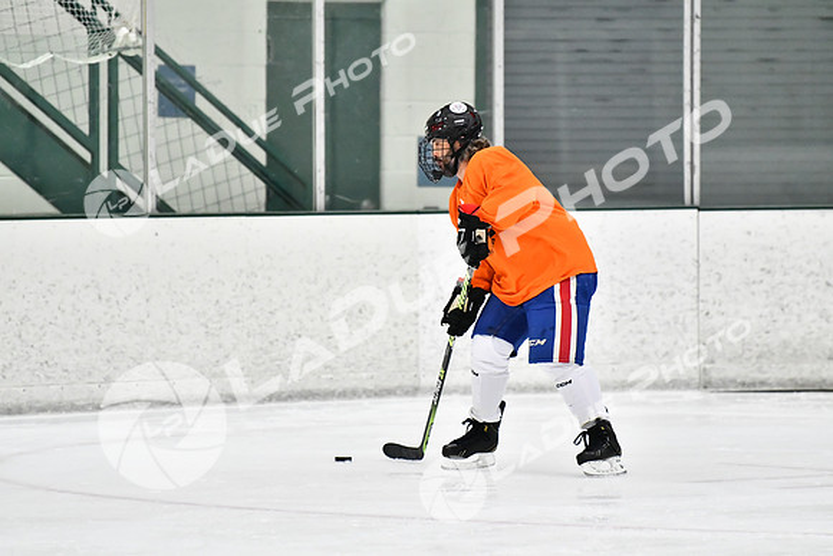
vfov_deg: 4.6
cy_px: 278
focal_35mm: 300
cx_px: 416
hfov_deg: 6.9
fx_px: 6943
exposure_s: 1/1250
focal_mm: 200
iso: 5000
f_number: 2.8
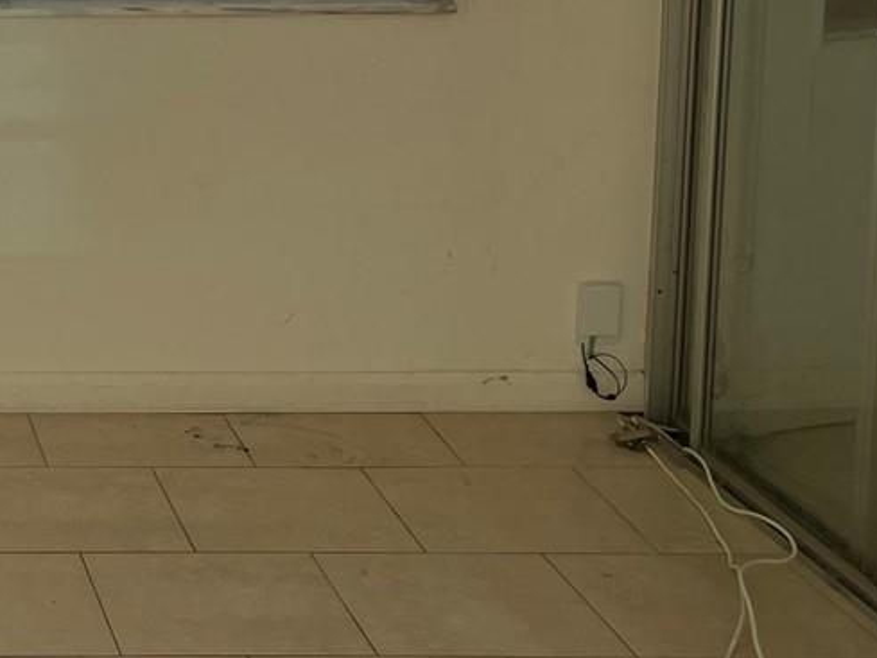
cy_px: -16
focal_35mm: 85
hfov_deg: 20.8
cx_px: -289
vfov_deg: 17.0
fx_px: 2154
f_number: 1.6
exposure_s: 1/4902
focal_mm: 5.1
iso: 32
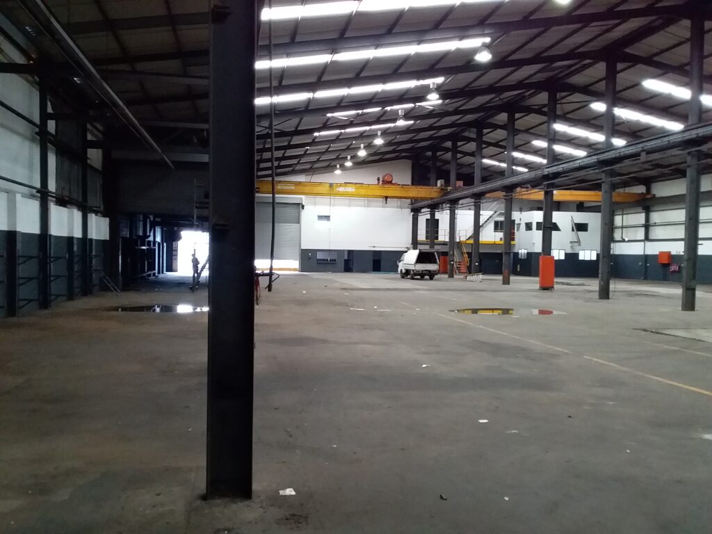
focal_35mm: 31
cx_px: 356
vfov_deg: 45.4
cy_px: 267
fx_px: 638
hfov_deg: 58.4
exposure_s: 1/25
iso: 200
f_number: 2.2
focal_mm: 3.3
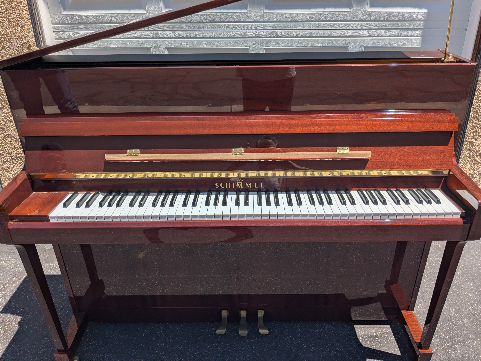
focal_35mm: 27
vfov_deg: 51.4
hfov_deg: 65.3
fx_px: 375
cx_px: 240
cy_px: 180
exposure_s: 1/7812
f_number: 1.73
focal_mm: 4.38
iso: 74
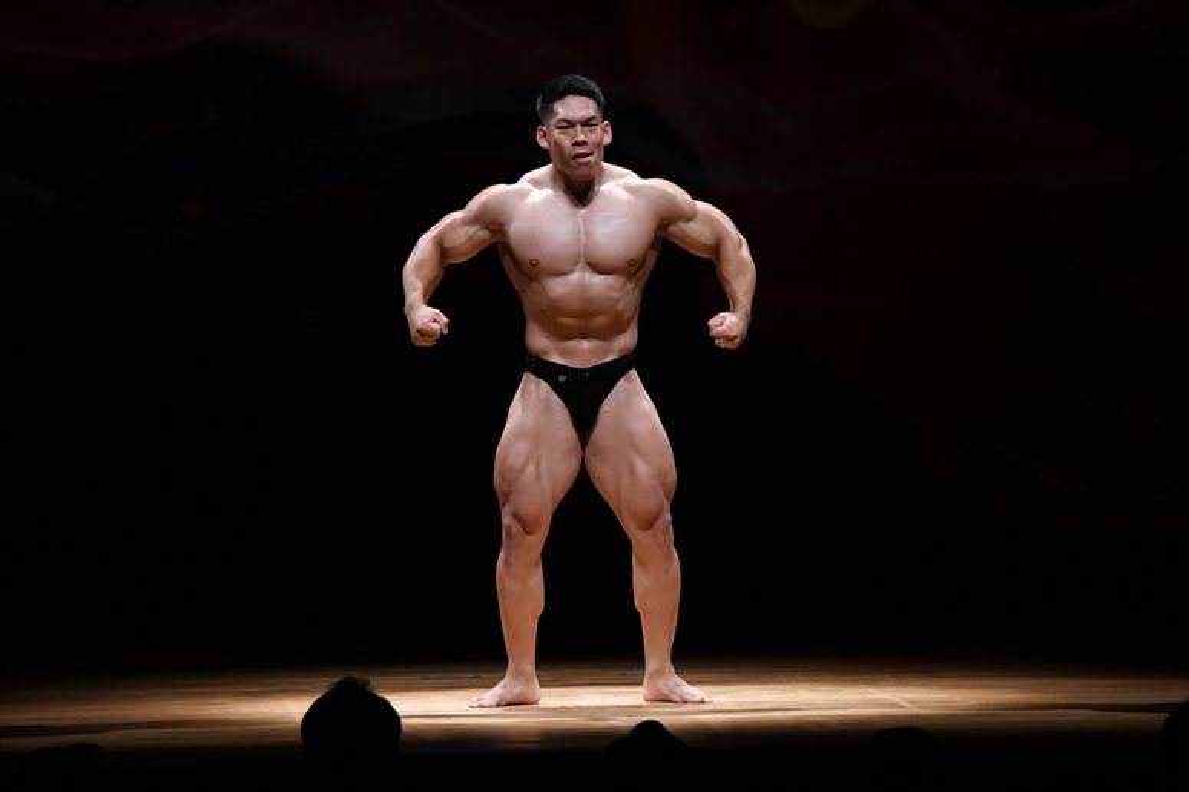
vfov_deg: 6.3
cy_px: 396
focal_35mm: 217
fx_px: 7164
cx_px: 594
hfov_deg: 9.5
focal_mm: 145
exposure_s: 1/400
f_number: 5.6
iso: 3200
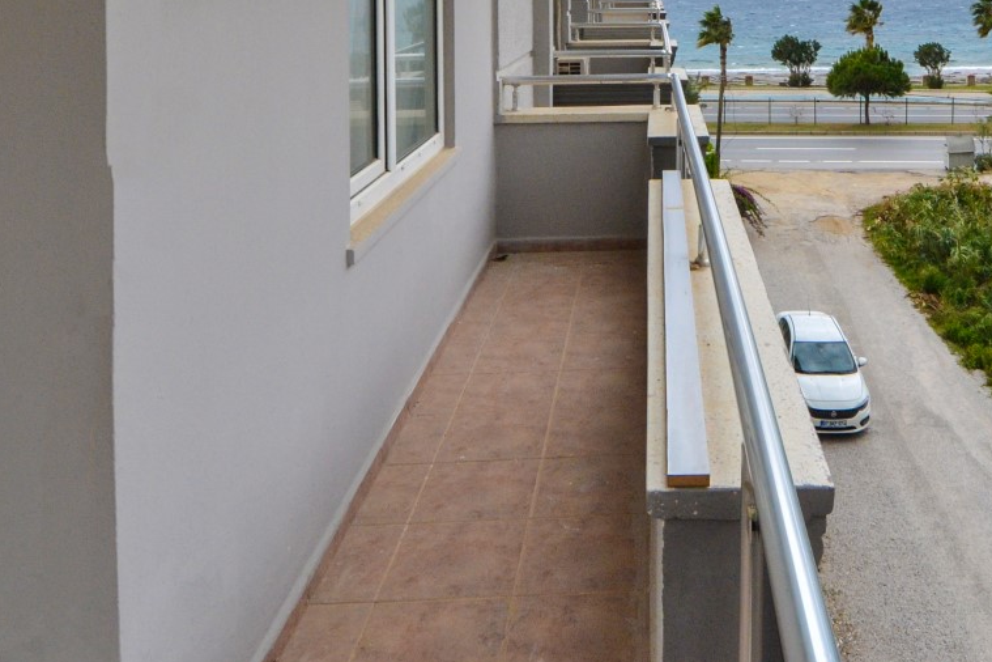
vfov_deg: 37.9
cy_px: 47
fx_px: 882
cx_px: 823
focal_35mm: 32
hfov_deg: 53.9
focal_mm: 10
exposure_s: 1/125
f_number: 8
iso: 360
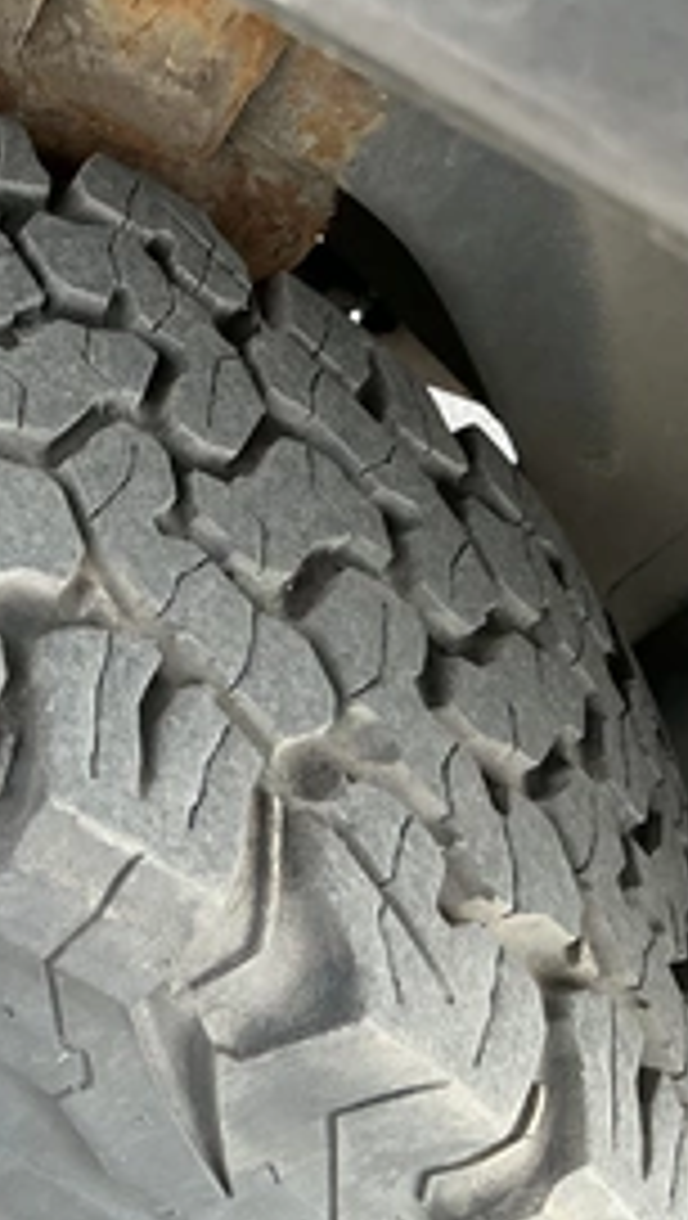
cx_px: -180
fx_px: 1455
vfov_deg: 45.4
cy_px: 608
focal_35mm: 45
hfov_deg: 23.8
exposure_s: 1/122
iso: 32
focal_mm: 3
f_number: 1.8
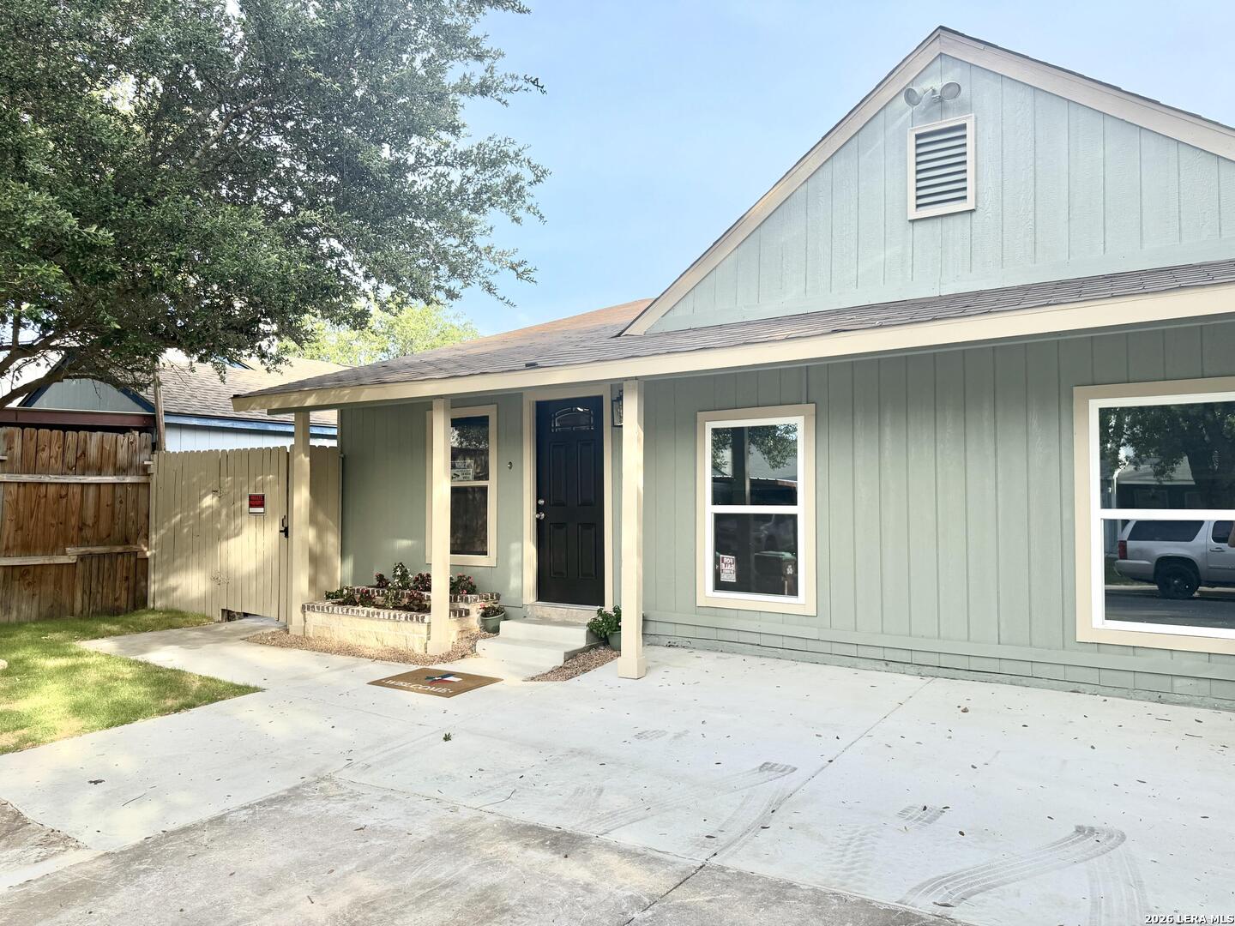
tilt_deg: +2.9
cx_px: 618
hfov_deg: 71.6
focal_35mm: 24
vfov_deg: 56.8
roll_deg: -0.1
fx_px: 856
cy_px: 463
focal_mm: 6.76
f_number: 1.78
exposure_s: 1/1437
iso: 100
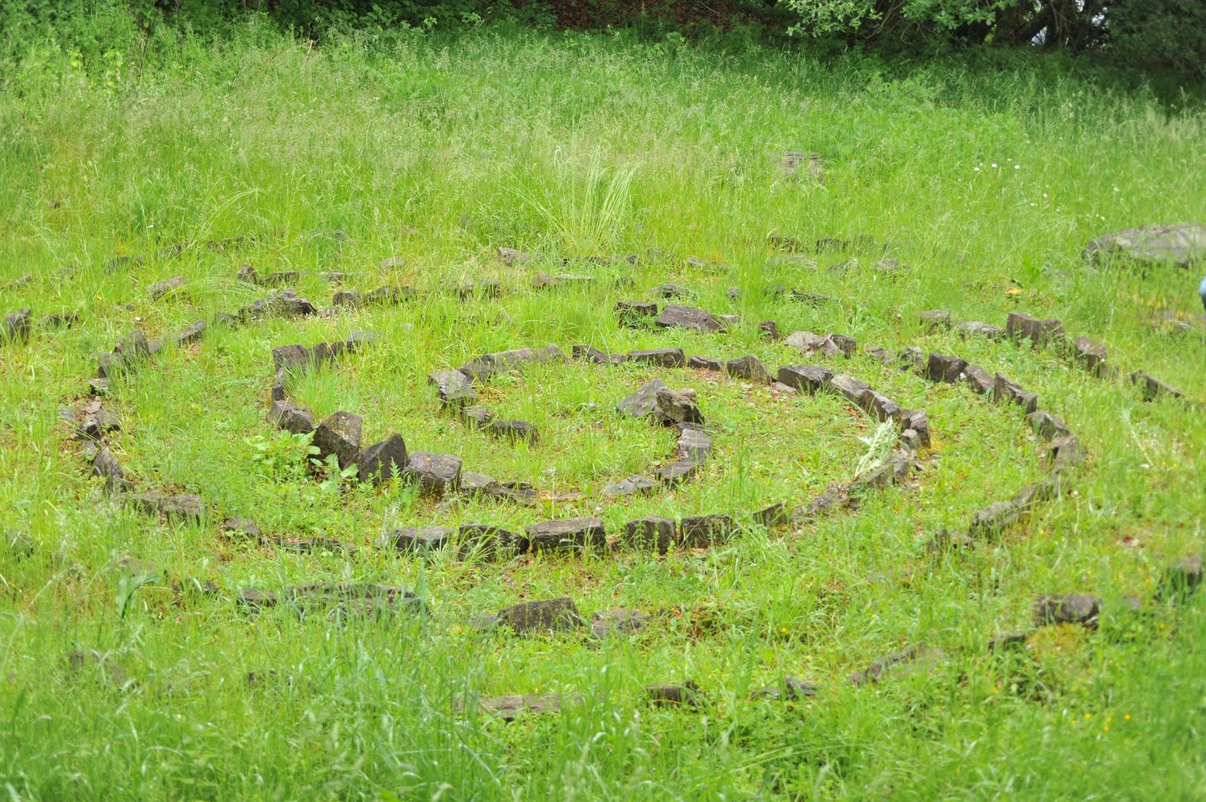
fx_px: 2042
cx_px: 608
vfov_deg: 22.2
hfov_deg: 32.9
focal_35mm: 61
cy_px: 405
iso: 200
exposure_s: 1/125
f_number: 2.8
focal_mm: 60
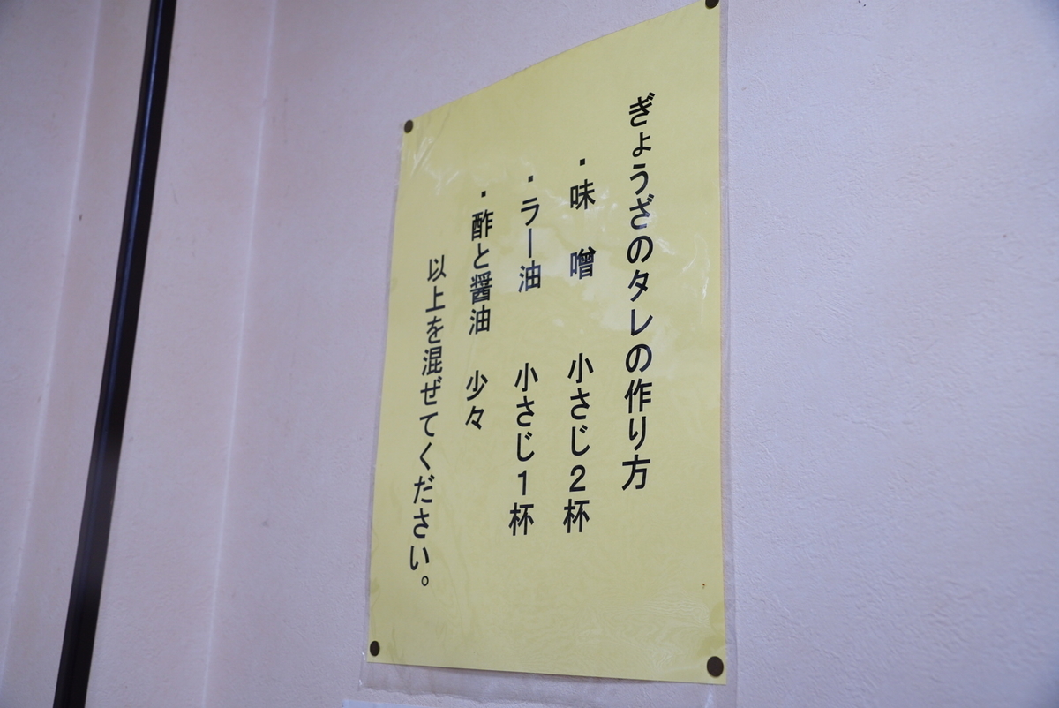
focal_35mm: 38
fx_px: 1104
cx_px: 530
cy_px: 354
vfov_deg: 35.5
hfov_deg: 51.3
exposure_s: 1/60
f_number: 3.5
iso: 400
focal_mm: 25
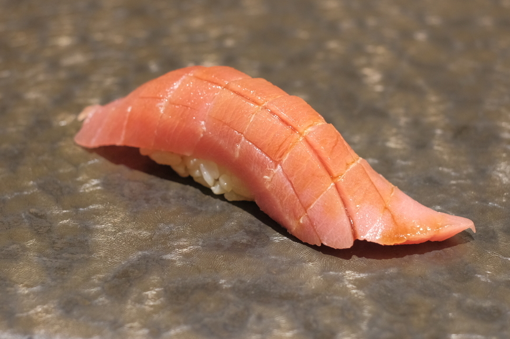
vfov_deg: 18.6
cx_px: 245
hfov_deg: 27.7
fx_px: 1033
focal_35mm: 73
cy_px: 136
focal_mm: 35
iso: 1600
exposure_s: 1/160
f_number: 4
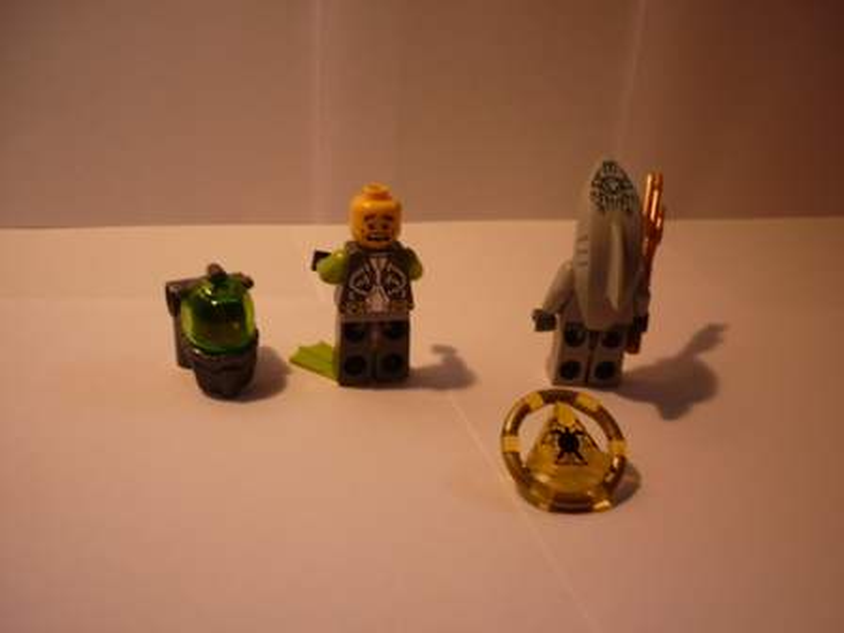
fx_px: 805
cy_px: 316
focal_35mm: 33
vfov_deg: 42.9
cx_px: 422
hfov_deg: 55.4
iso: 100
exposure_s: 1/30
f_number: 2.8
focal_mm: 5.5
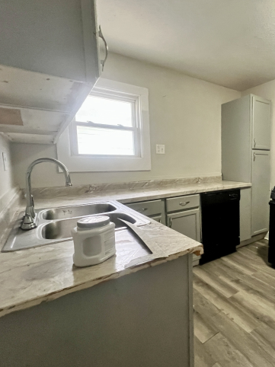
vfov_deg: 87.8
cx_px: 214
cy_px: 187
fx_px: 191
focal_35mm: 18
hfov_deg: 65.9
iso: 800
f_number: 1.8
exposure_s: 1/60
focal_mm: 1.57
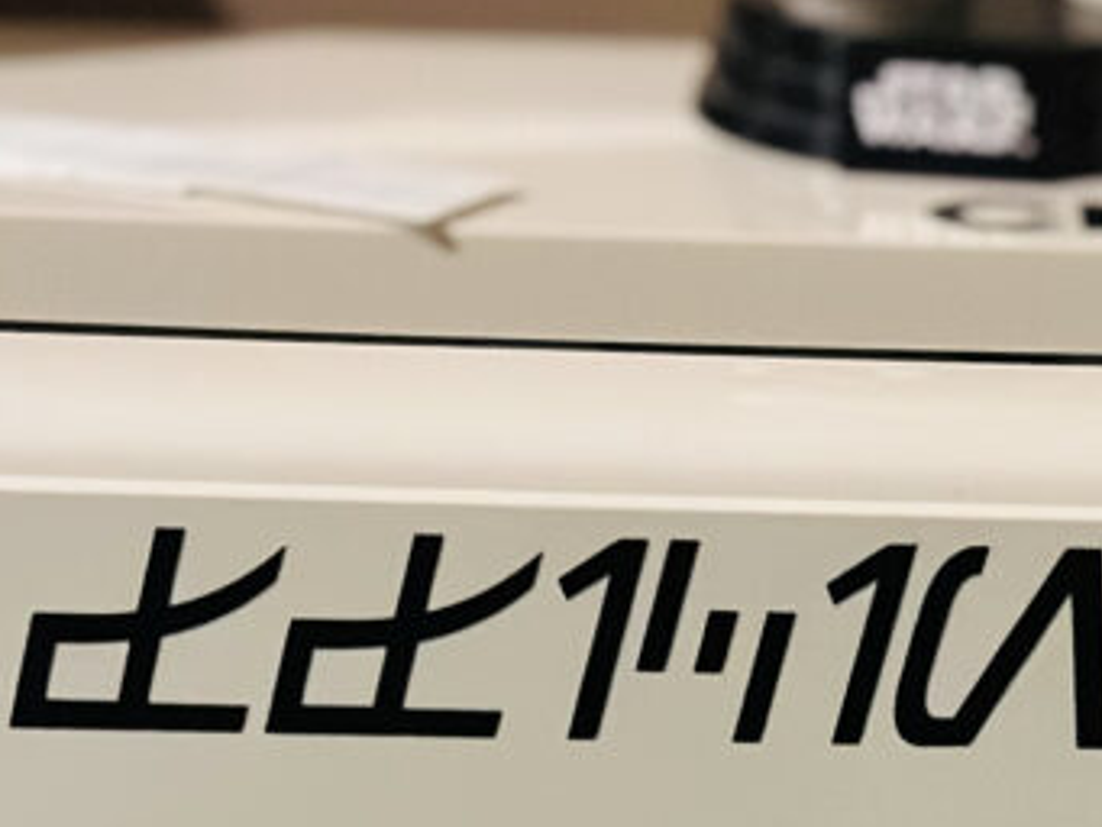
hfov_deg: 13.5
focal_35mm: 144
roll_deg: -2.0
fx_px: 4586
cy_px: 1199
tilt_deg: -22.8
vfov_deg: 10.0
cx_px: 1083
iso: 800
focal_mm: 6.86
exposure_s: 1/32
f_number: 1.78
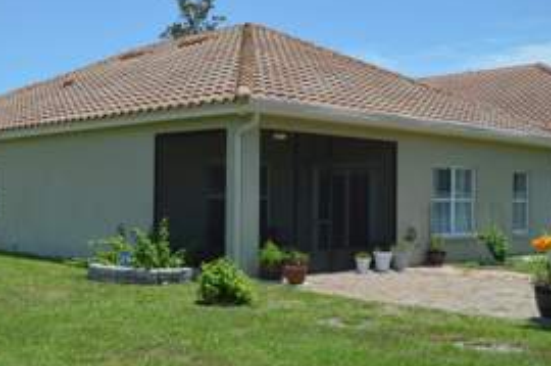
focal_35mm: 48
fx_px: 733
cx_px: 202
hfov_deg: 40.8
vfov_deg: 28.0
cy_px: 184
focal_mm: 18
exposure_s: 1/1000
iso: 100
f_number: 3.5
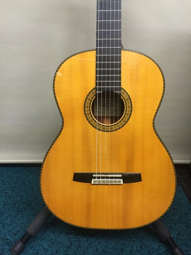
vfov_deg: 61.7
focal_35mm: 29
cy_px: 128
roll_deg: -1.3
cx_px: 96
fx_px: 213
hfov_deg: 48.2
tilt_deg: -20.1
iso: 125
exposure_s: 1/30
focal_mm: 4.15
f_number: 2.2
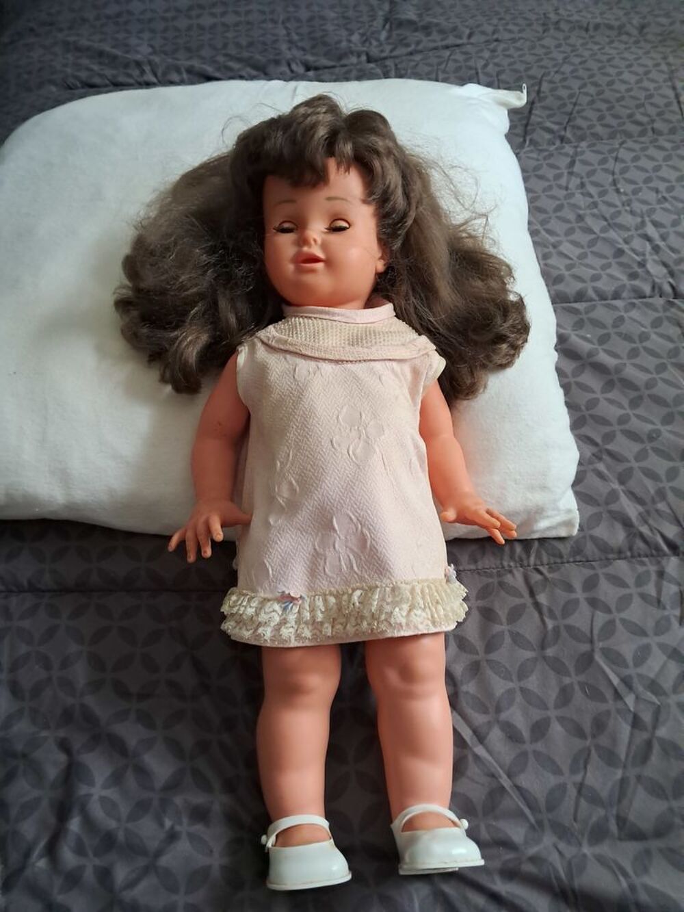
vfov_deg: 65.3
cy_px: 456
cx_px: 342
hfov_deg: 51.4
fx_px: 711
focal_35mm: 27
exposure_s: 1/30
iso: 640
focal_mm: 4
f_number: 1.8
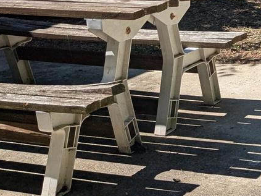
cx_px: 418
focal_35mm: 92
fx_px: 693
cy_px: -26
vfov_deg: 15.6
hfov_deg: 18.3
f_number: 1.73
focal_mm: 4.38
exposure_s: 1/3344
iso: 73
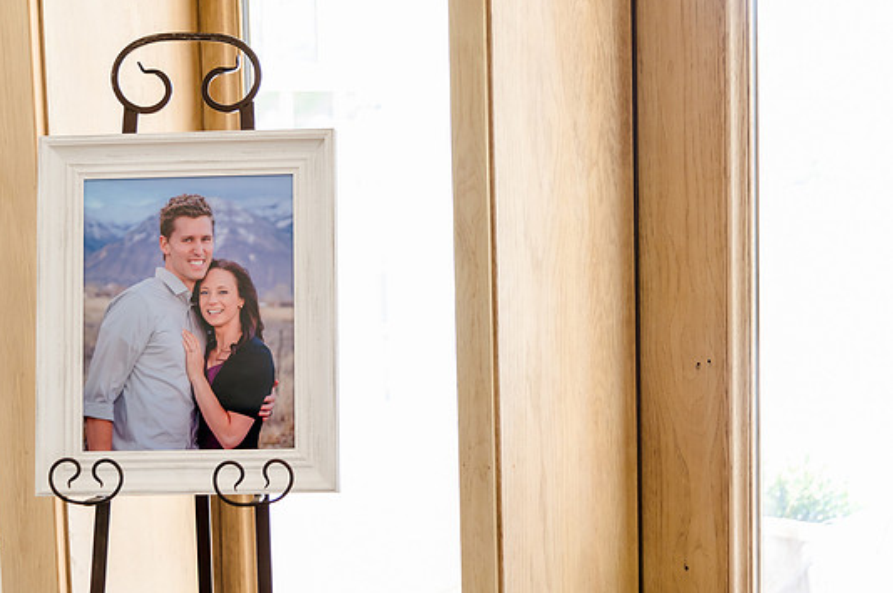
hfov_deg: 31.9
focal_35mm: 63
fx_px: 1561
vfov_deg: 21.5
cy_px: 276
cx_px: 411
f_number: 4
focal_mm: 58
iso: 1000
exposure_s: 1/100
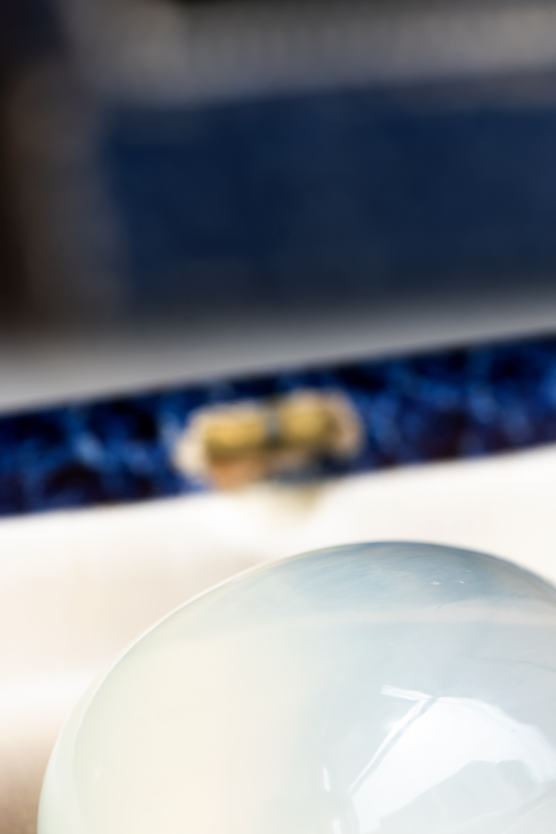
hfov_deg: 8.2
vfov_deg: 12.2
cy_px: 725
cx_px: 321
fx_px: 3869
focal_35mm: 167
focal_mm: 90
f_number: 6.3
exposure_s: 1/30
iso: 100
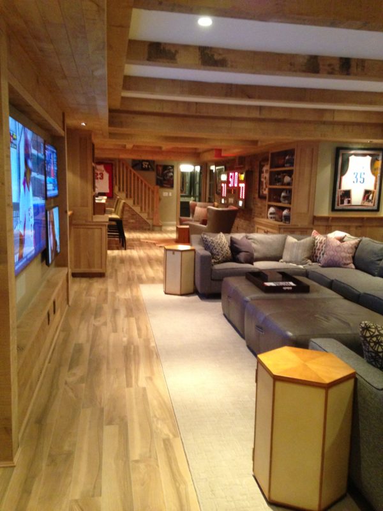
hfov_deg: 42.9
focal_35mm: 33
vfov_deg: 55.4
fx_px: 487
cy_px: 256
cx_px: 192
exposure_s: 1/20
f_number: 2.4
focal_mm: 4.13
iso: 400
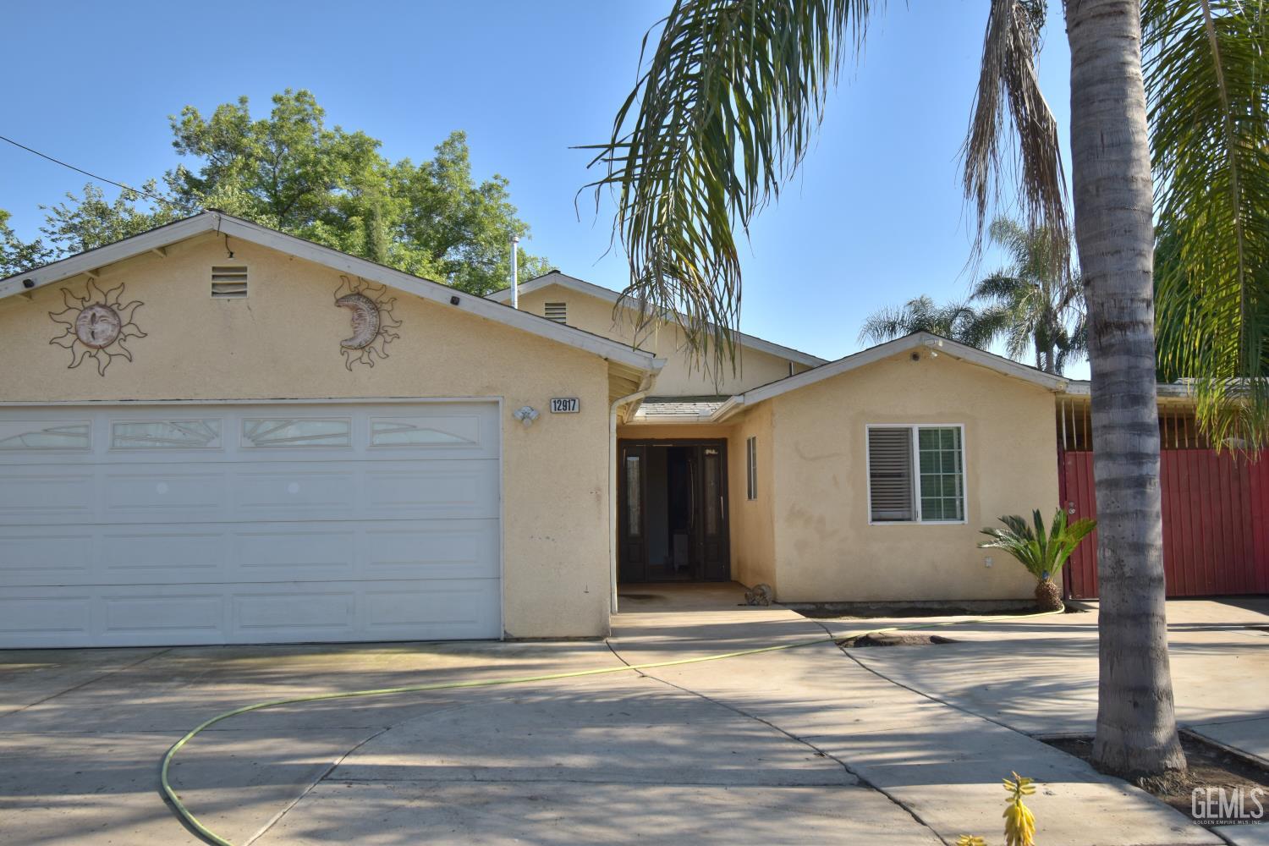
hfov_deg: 61.9
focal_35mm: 30
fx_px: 1057
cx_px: 634
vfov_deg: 43.6
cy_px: 423
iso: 125
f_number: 5.6
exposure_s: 1/500
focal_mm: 20
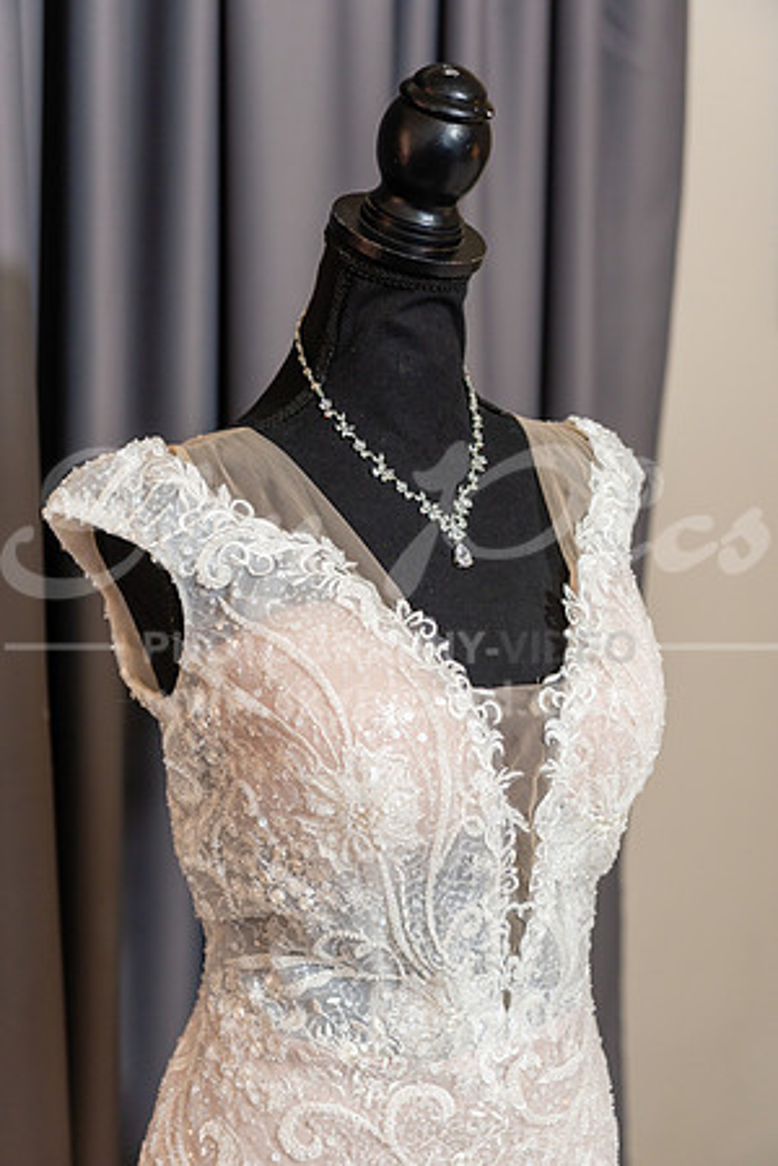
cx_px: 389
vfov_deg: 32.4
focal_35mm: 62
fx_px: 2010
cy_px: 583
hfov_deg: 21.9
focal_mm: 62
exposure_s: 1/125
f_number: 4
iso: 800
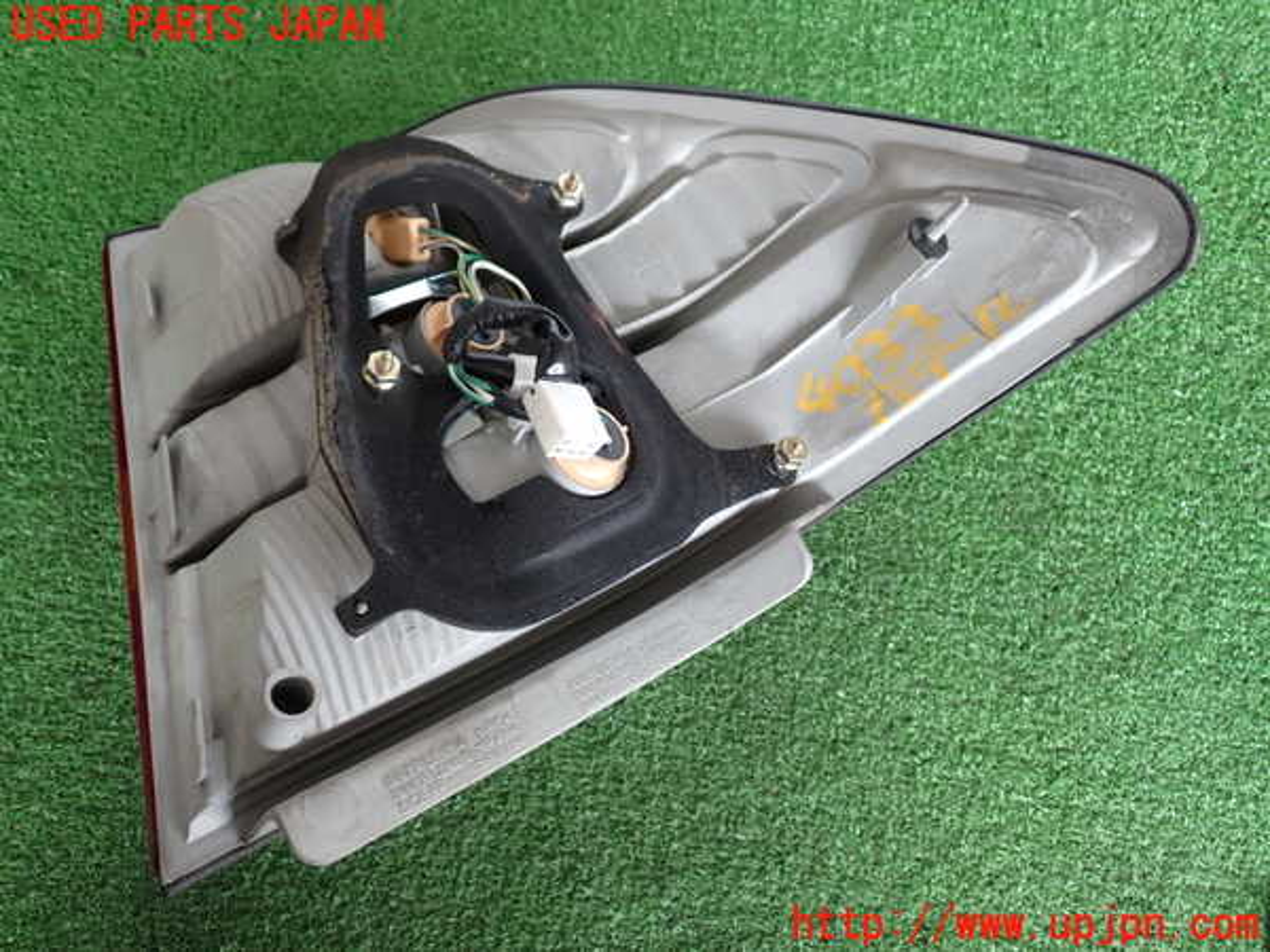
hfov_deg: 56.8
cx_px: 635
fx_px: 1174
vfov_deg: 44.2
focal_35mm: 32
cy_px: 476
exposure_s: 1/60
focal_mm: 5.79
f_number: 2.4
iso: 200
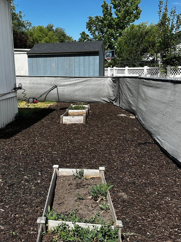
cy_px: 121
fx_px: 272
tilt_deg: -11.5
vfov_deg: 47.9
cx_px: 62
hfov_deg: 36.5
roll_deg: +0.6
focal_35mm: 39
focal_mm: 6.86
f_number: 1.78
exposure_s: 1/4348
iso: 80
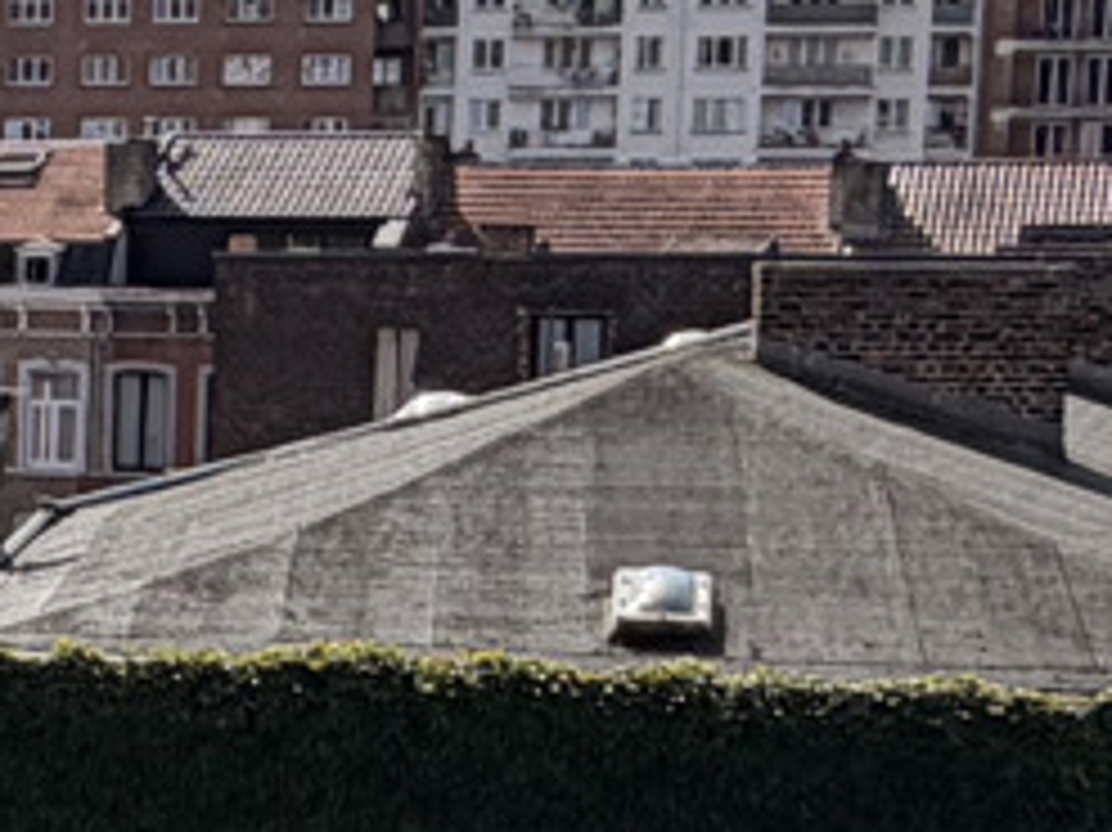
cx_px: -491
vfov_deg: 13.5
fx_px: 3500
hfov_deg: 16.6
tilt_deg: -9.2
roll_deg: +0.0
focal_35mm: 109
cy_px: 711
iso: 20
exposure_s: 1/1534
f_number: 2.2
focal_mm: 2.22
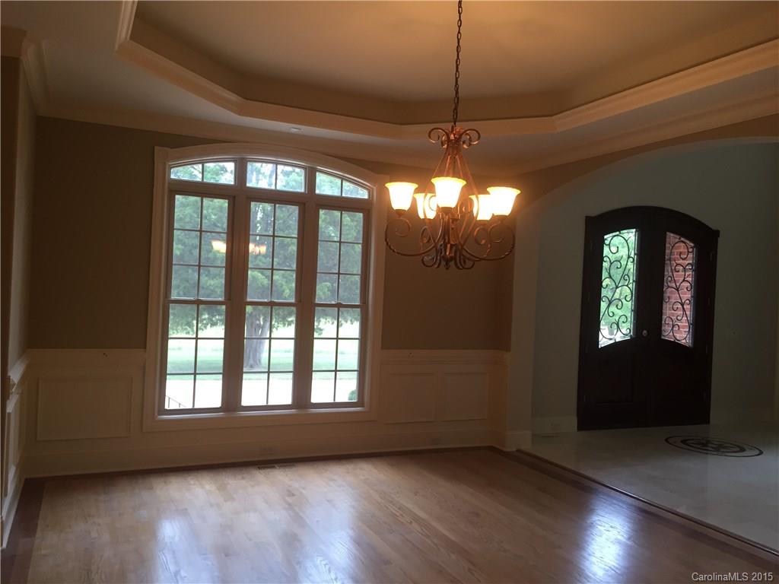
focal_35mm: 29
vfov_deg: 48.2
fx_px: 653
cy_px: 292
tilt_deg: -1.2
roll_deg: -1.8
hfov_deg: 61.7
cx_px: 390
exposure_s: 1/30
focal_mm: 4.15
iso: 80
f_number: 2.2
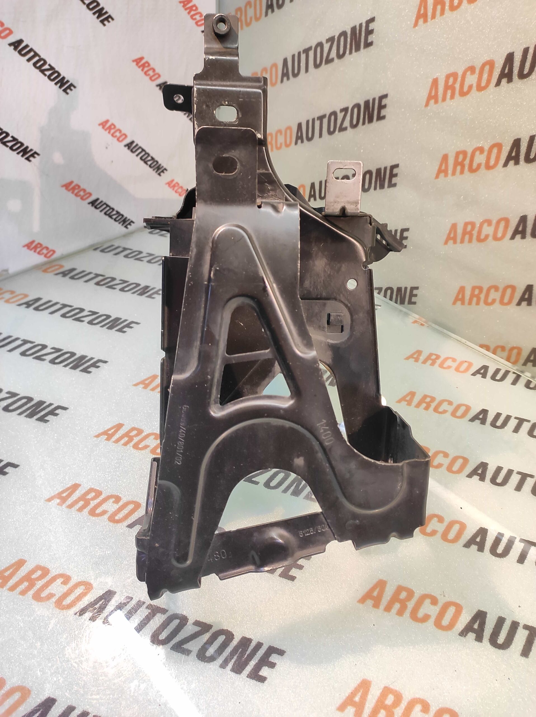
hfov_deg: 74.7
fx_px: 351
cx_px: 268
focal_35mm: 17
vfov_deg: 91.1
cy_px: 358
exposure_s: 1/33
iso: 309
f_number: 1.79
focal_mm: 4.74
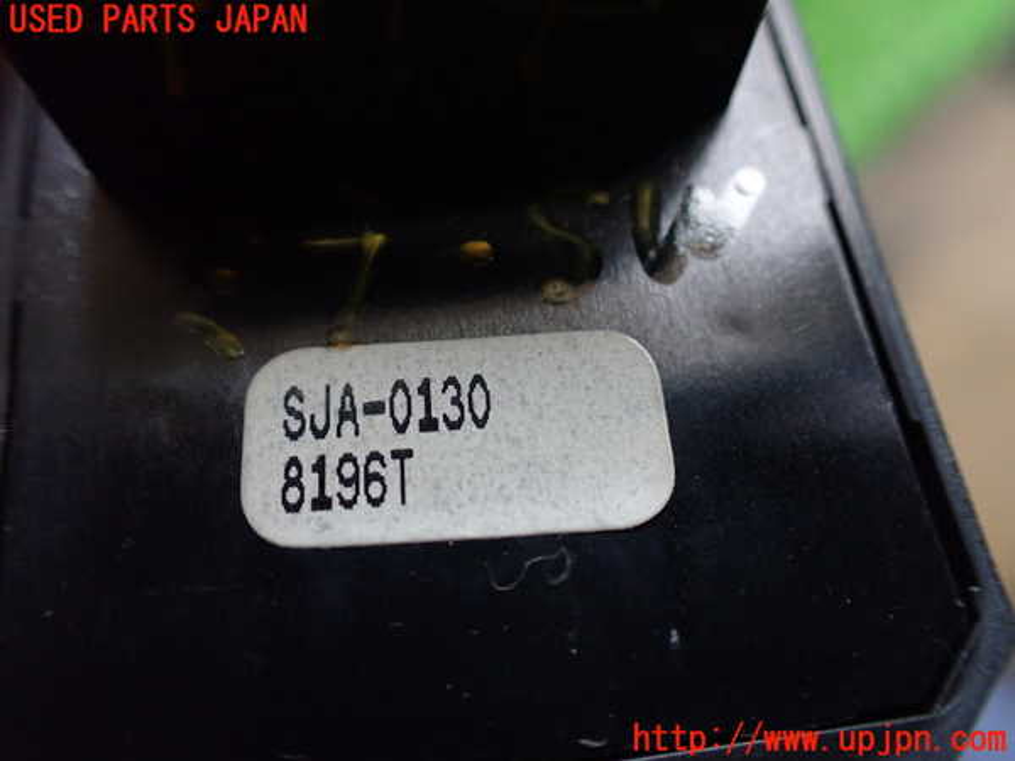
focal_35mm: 30
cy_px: 380
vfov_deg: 46.8
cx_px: 508
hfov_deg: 60.0
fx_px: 880
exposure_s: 1/40
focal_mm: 5.4
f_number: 2.3
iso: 800
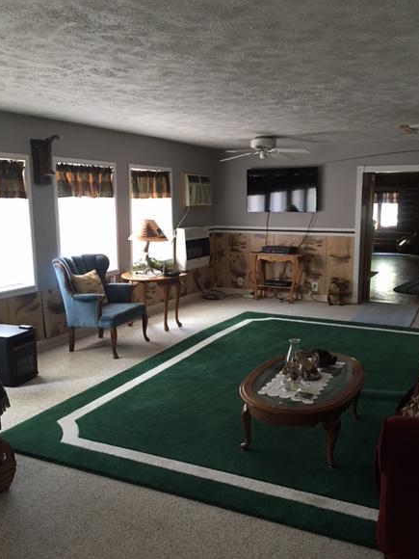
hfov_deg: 44.1
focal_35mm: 32
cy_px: 291
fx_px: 516
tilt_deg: -11.9
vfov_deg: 56.8
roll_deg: -0.3
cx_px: 225
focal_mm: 4.15
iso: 100
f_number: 2.2
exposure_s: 1/8
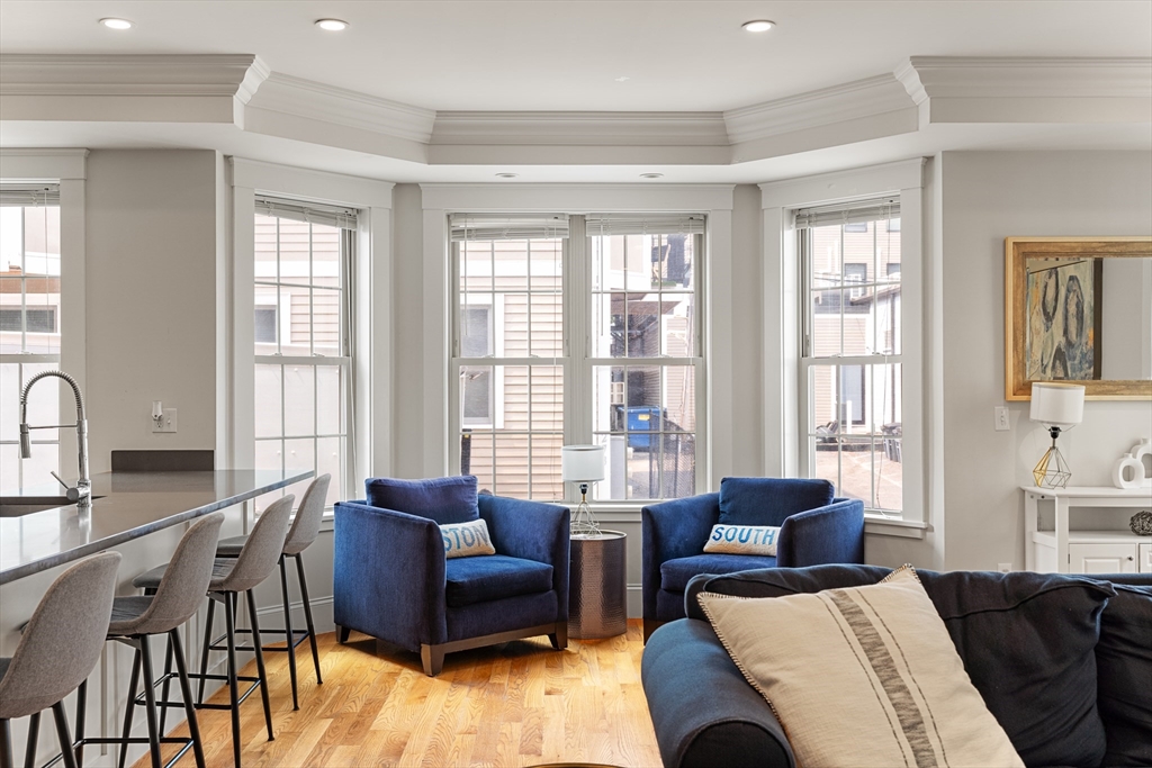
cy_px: 384
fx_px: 1088
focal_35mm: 34
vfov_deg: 38.9
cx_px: 576
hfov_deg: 55.8
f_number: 7.1
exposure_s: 1/4
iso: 320
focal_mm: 34
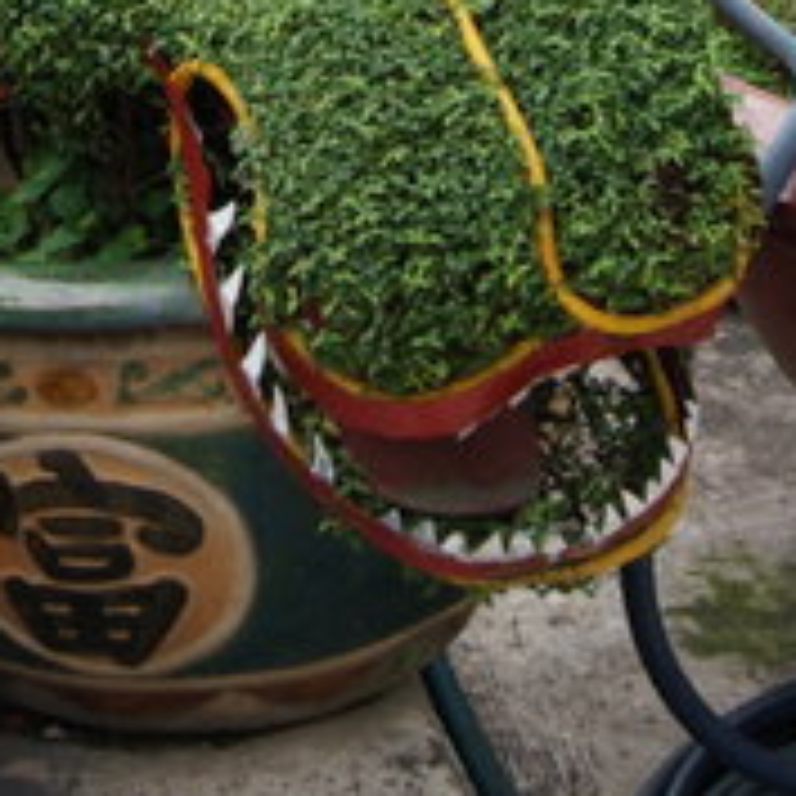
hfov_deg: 14.3
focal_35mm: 121
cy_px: -463
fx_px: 3148
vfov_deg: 13.4
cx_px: 166
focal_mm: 28
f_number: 6.3
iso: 100
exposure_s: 1/80
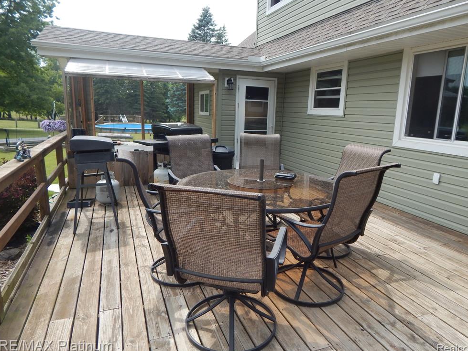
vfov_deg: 58.9
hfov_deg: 73.9
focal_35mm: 23
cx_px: 240
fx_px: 311
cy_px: 172
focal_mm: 4
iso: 125
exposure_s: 1/800
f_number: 3
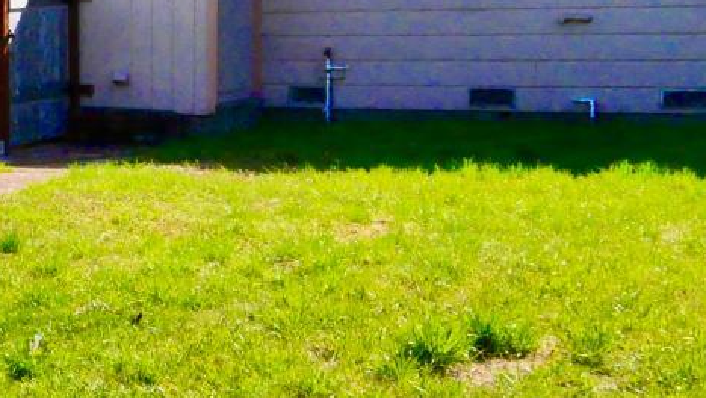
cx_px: -189
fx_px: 1573
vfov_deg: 14.4
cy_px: 125
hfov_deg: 22.8
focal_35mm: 84
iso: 1600
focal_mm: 10.9
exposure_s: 1/500
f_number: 16
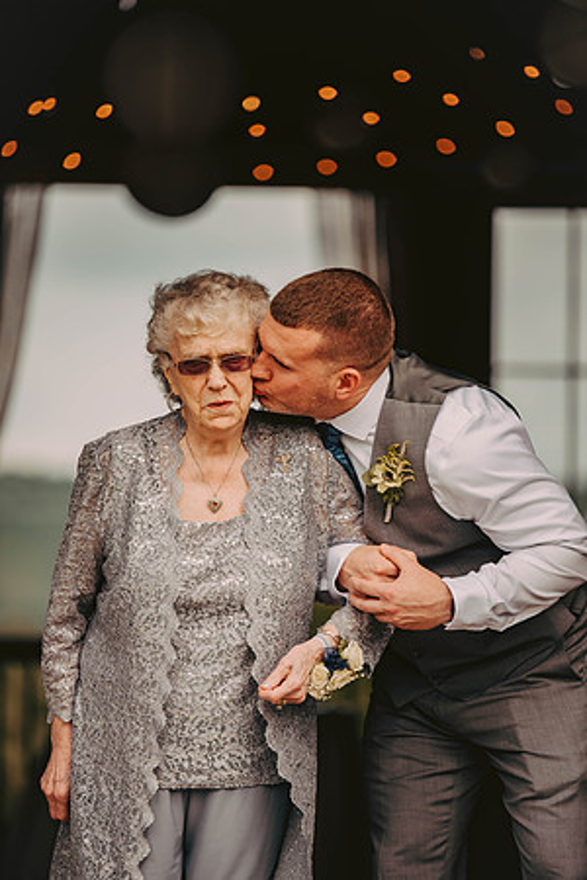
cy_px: 440
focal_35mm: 180
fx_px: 4402
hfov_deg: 7.6
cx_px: 294
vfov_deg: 11.4
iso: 320
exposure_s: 1/4000
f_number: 2.8
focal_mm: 180
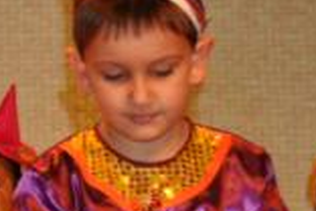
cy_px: 118
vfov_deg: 5.8
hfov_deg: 8.2
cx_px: -385
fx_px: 2071
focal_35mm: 236
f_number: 4
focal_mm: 24
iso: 800
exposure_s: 1/60
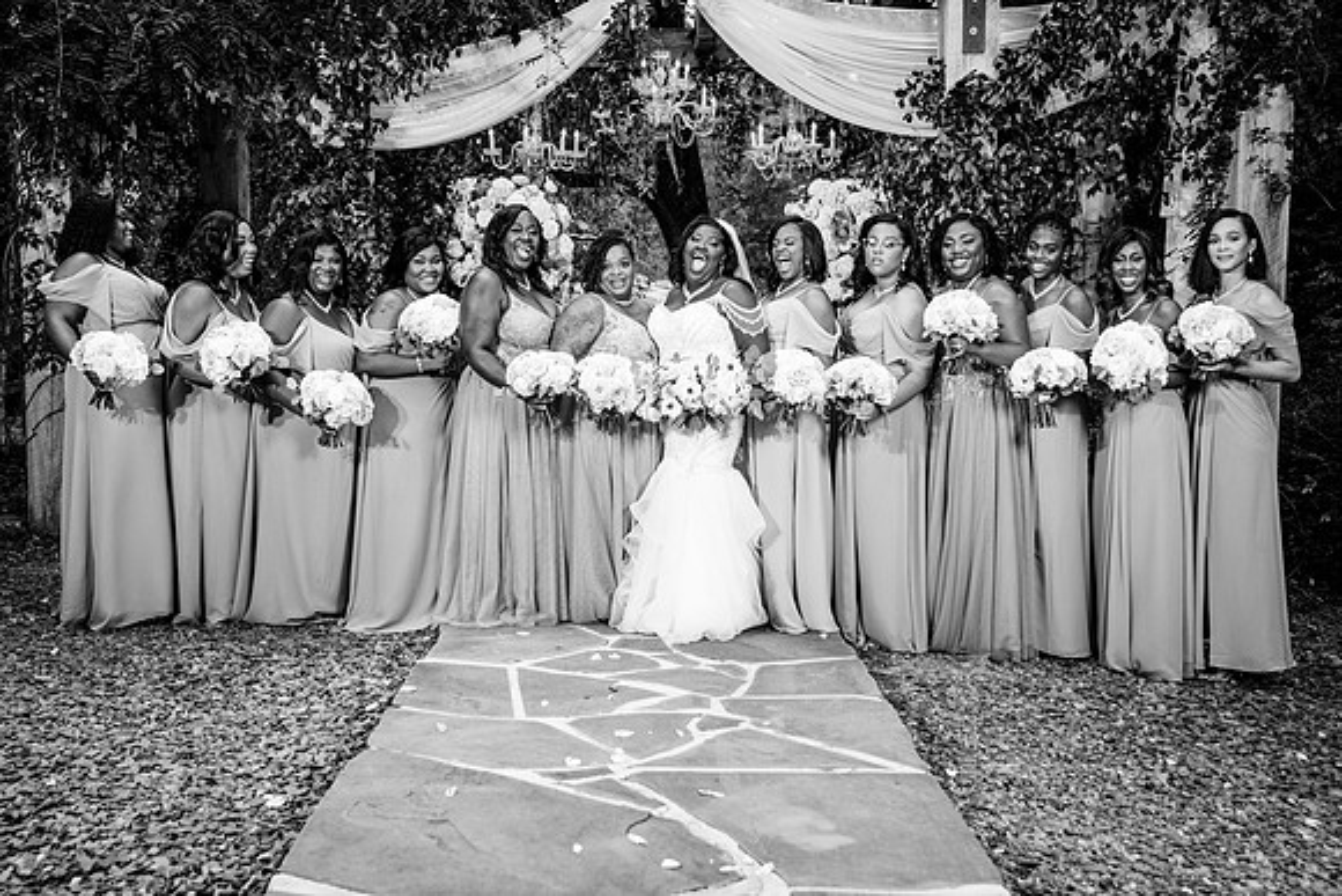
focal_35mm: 41
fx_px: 1512
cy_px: 440
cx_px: 663
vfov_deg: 33.0
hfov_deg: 47.9
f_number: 4
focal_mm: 39
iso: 640
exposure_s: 1/200
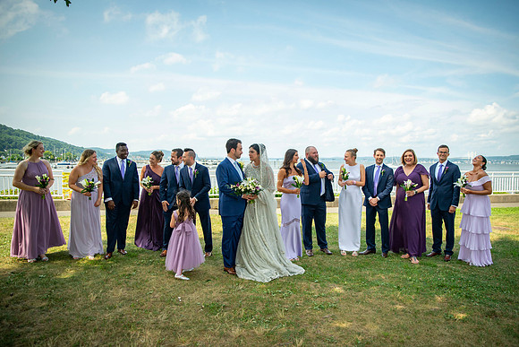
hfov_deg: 69.8
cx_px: 275
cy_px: 171
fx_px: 371
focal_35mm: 26
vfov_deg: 50.0
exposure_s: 1/8000
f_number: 2.8
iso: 640
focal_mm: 24
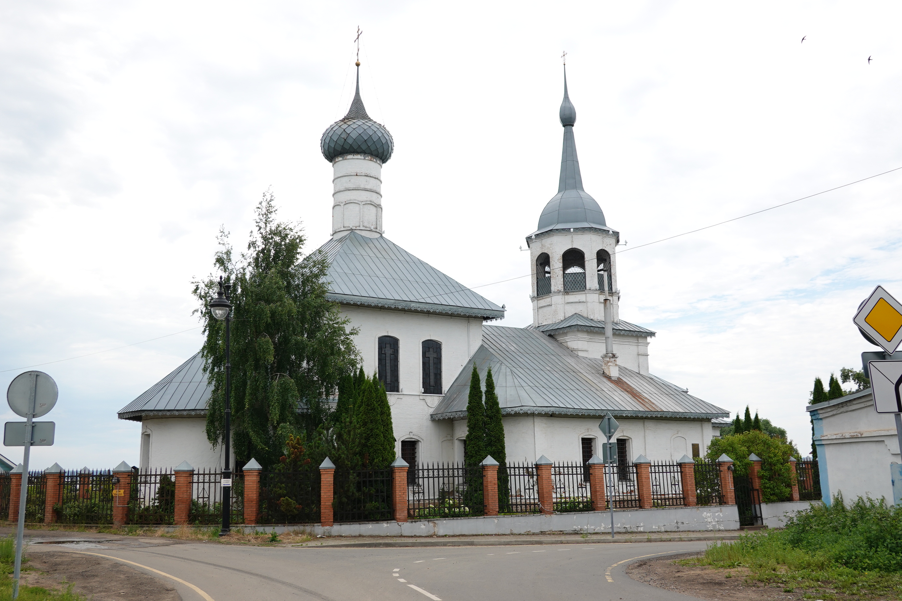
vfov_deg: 35.9
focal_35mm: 37
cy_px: 300
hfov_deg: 51.9
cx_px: 451
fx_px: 927
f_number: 3.5
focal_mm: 13.56
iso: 100
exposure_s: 1/640
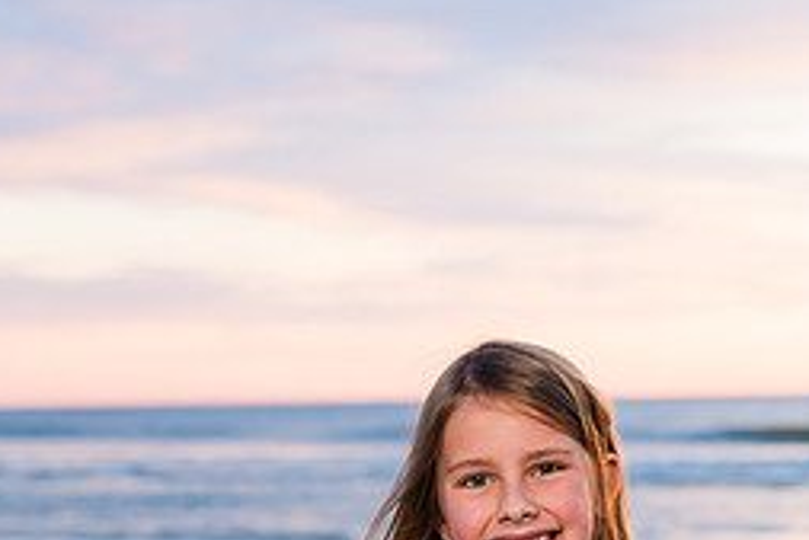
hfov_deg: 18.5
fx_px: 2473
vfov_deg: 12.3
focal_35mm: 110
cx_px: 553
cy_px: 551
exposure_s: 1/200
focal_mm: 48
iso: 250
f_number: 2.8
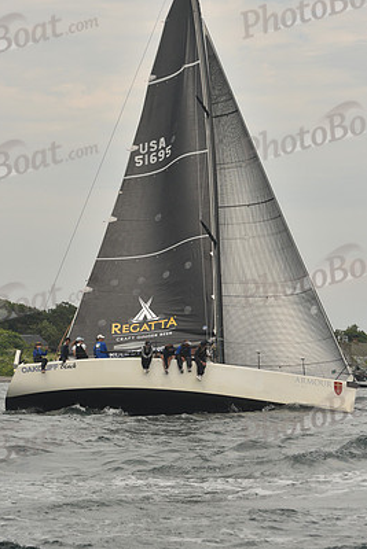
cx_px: 170
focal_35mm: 142
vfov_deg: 14.4
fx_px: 2169
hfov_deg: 9.7
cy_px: 221
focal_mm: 98
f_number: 7.1
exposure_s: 1/500
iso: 250
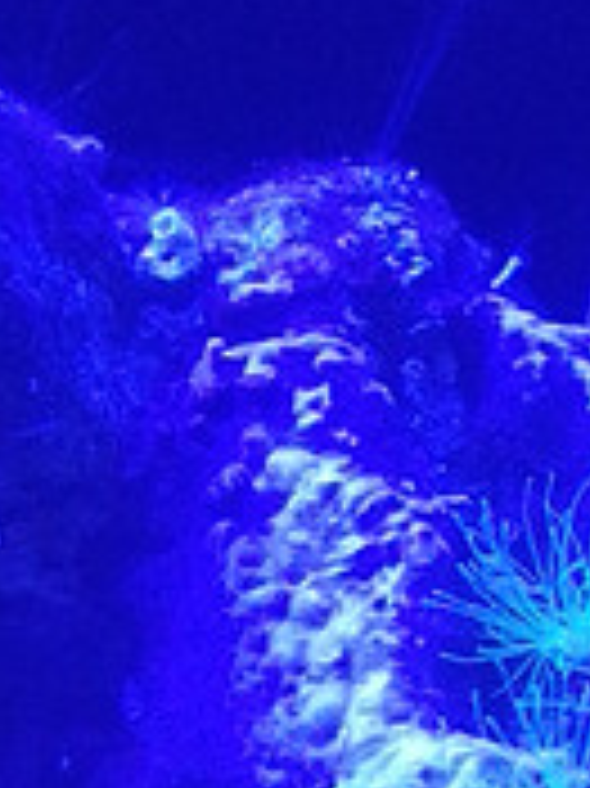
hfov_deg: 5.5
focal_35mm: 271
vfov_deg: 7.2
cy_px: 1202
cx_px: 676
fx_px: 6166
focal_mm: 3.83
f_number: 2.2
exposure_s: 1/20
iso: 640
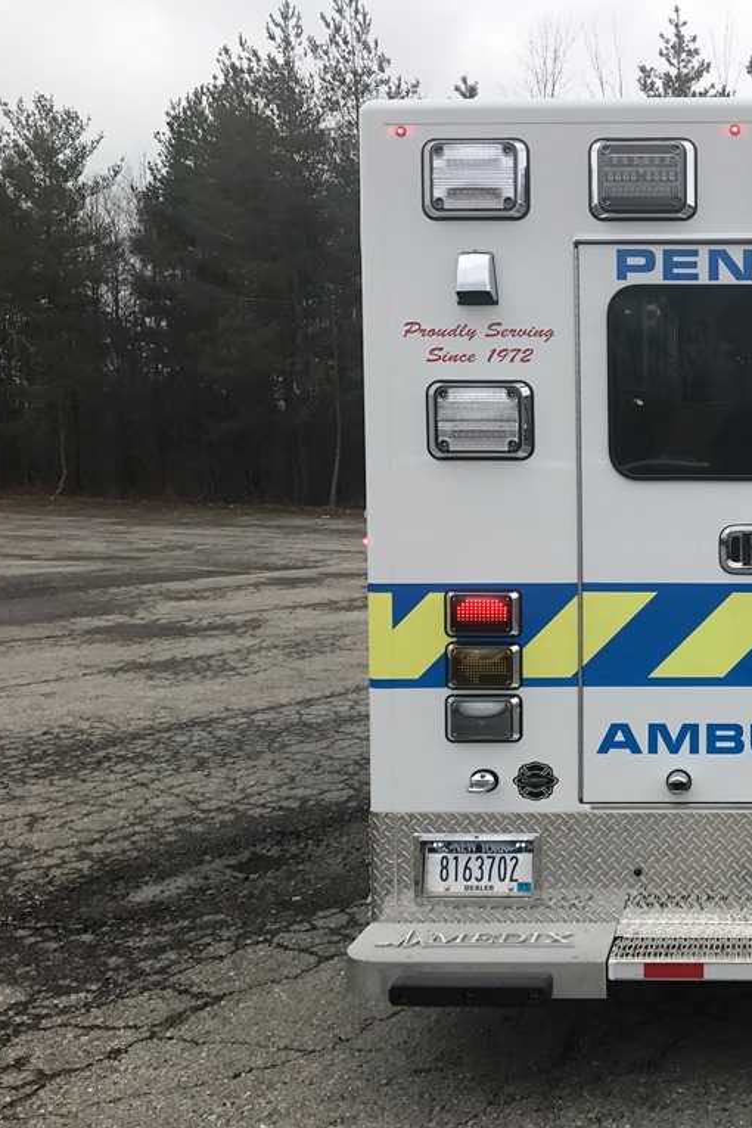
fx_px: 1222
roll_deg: -1.7
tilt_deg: -2.7
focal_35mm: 39
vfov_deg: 49.6
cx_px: 740
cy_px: 565
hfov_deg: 31.8
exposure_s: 1/449
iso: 20
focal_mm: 3.99
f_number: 1.8
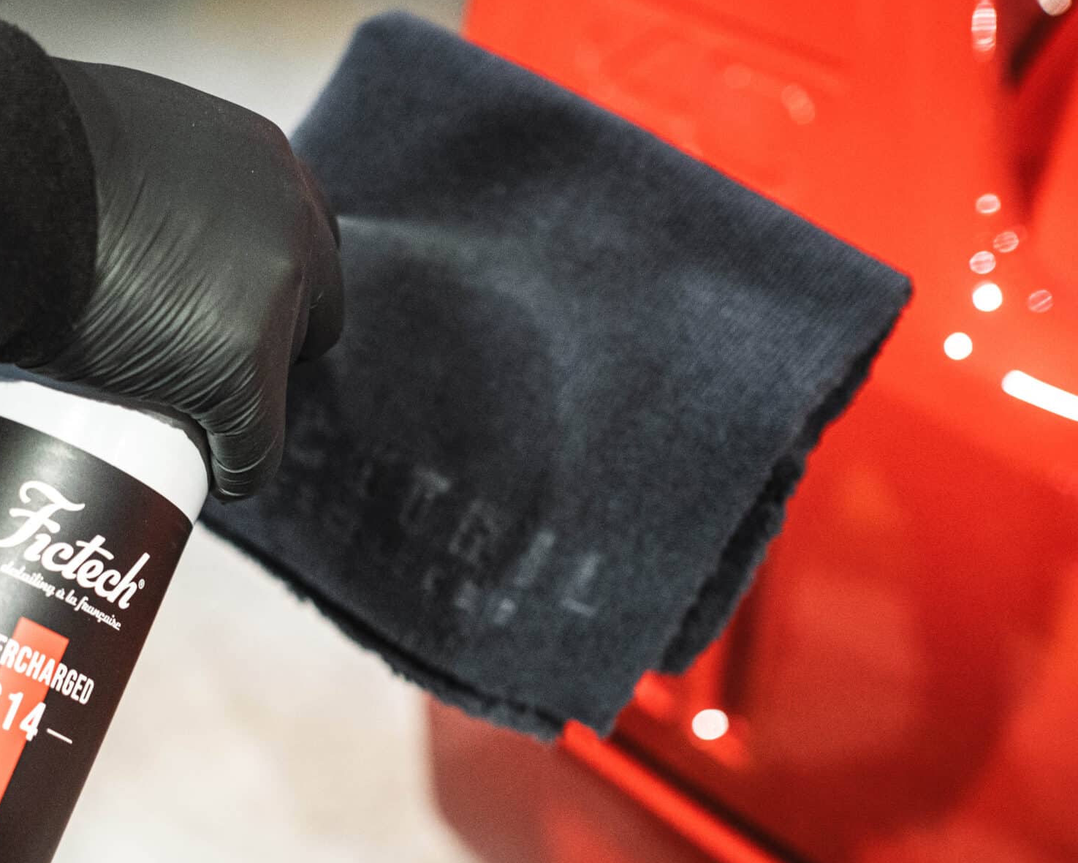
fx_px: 1819
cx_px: 259
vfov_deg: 26.6
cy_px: 546
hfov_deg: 32.4
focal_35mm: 57
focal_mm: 23
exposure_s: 1/50
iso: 1600
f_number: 2
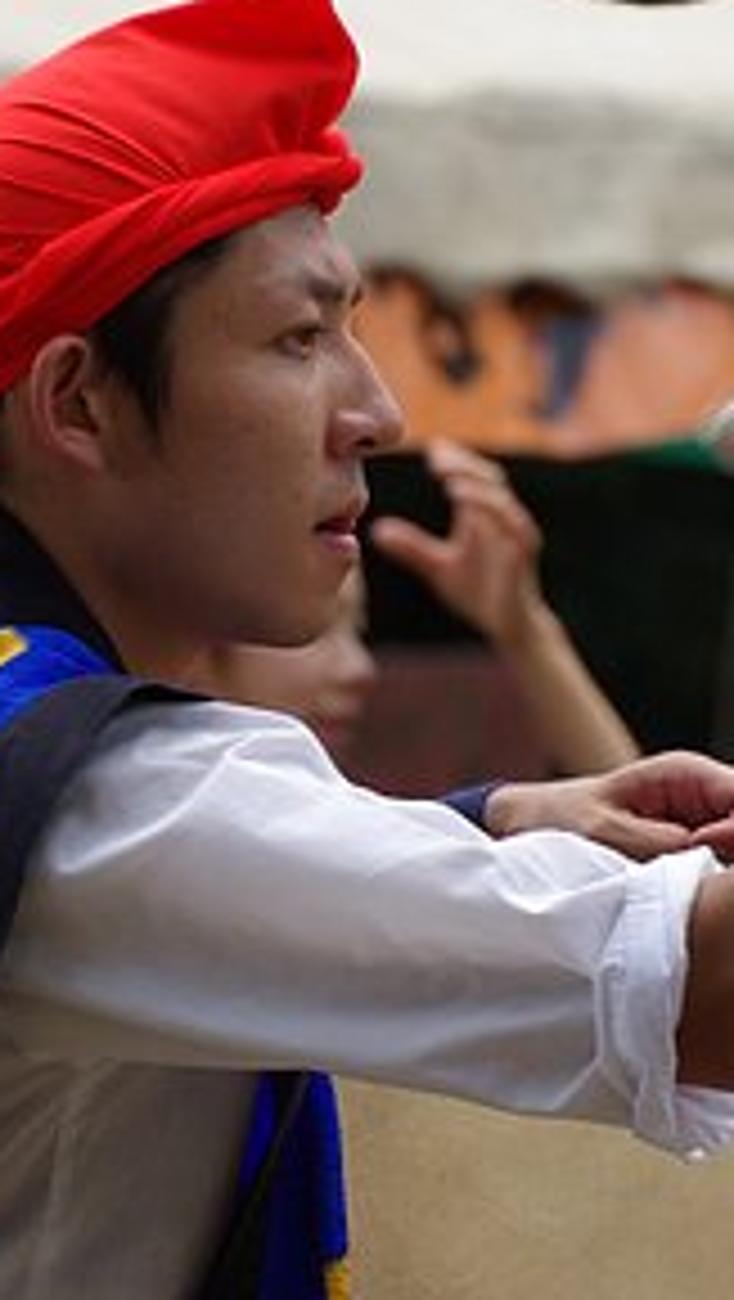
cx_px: 230
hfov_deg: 2.4
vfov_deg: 4.3
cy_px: 605
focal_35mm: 502
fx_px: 17334
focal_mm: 180
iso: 200
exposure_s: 1/250
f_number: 9
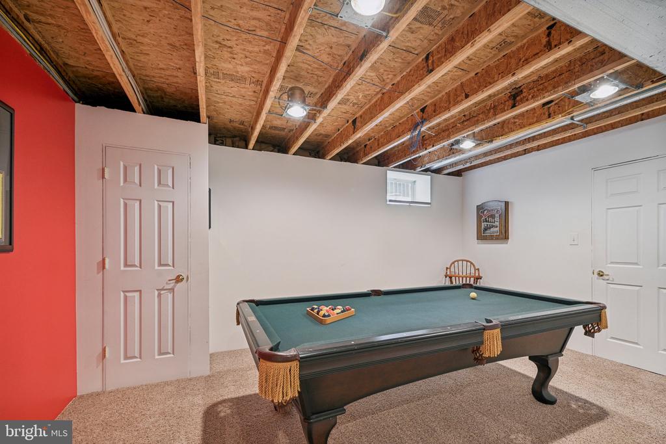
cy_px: 222
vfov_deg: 73.8
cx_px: 333
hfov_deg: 96.7
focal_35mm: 16
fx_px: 296
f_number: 8
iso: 400
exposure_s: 1/2.5
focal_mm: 16
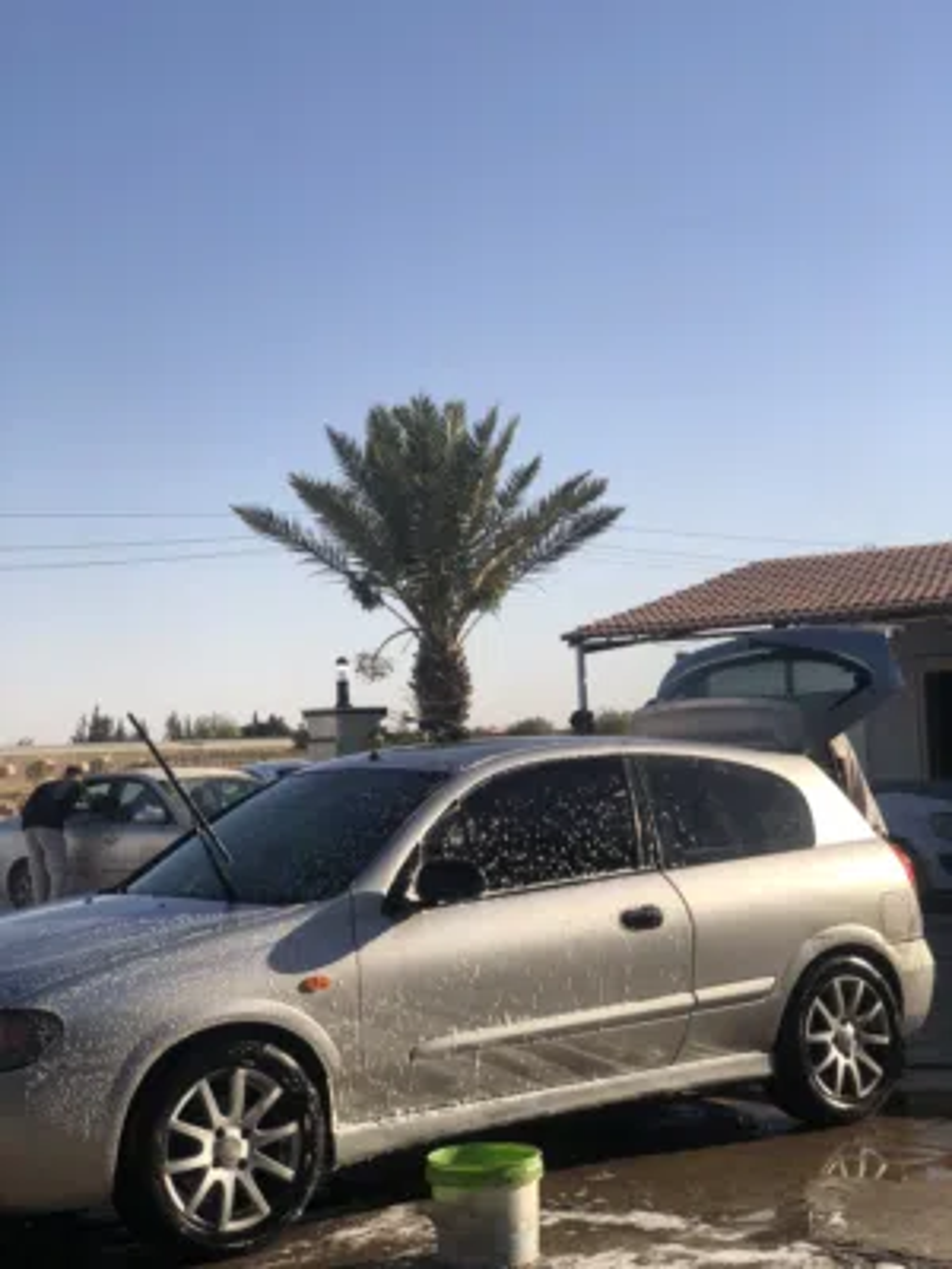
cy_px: 634
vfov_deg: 36.8
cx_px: 476
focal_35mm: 52
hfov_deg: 28.0
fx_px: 1907
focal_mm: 6
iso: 16
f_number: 2.4
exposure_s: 1/1230
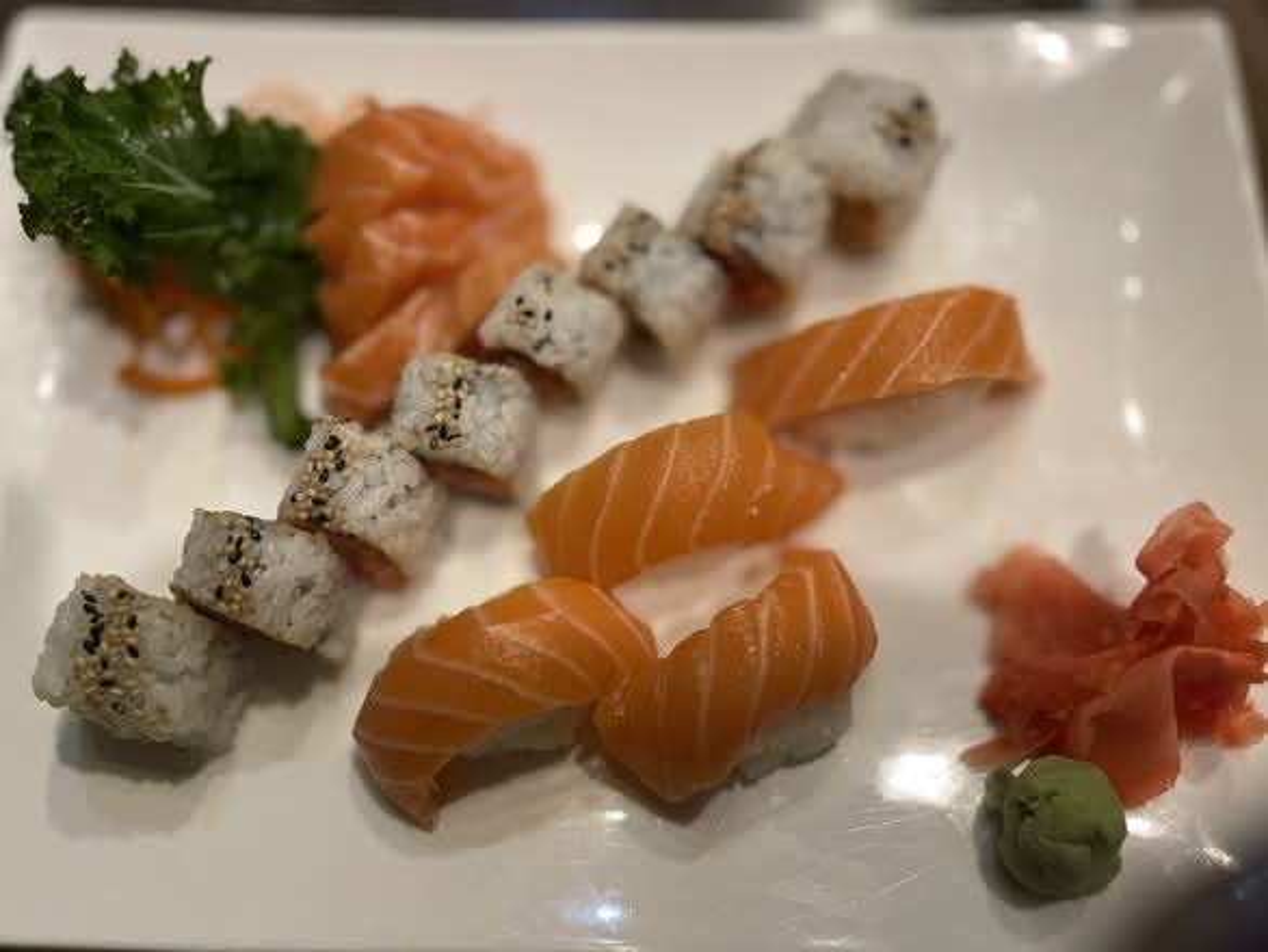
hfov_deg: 67.3
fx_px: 953
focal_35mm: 26
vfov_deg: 53.1
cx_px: 634
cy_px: 476
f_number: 1.6
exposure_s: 1/60
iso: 200
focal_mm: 5.1
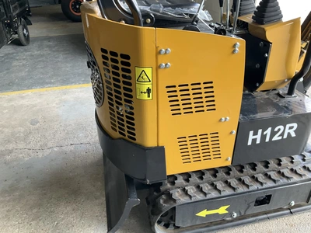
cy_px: 116
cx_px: 156
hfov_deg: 61.7
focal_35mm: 29
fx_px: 261
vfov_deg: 48.2
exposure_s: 1/122
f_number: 1.8
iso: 64
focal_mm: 3
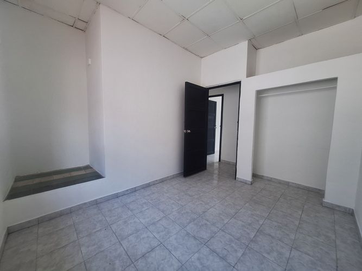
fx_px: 136
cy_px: 136
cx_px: 181
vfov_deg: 89.9
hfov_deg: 106.2
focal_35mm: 13
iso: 80
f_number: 2.2
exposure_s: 1/120
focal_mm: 1.74
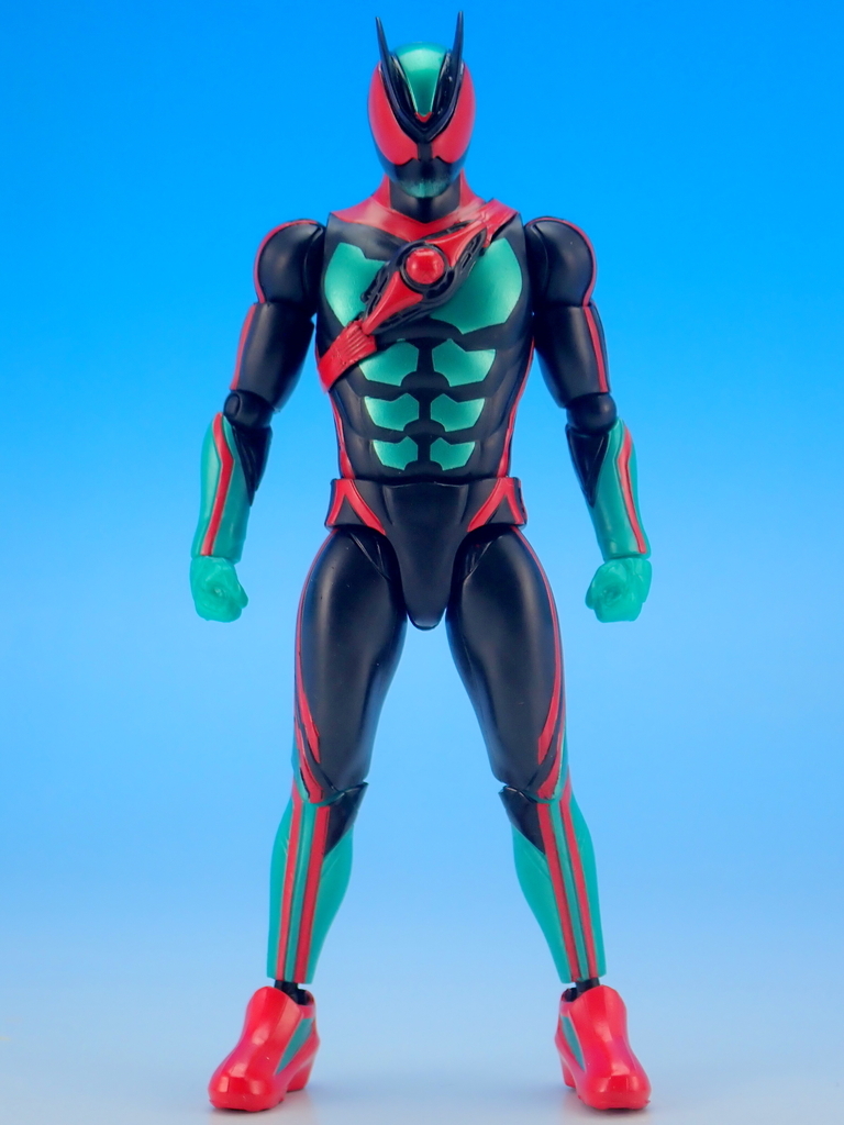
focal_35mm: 94
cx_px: 422
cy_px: 562
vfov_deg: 20.9
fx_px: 3056
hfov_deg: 15.7
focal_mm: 16.79
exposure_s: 1/10
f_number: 4.7
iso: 100
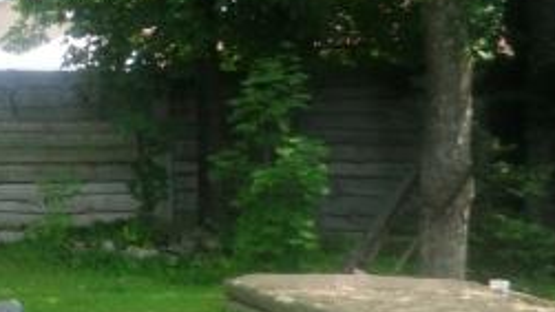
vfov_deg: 10.0
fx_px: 1765
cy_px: -33
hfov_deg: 15.8
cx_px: -365
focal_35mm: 120
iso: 80
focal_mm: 4.9
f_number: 3.5
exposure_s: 1/250
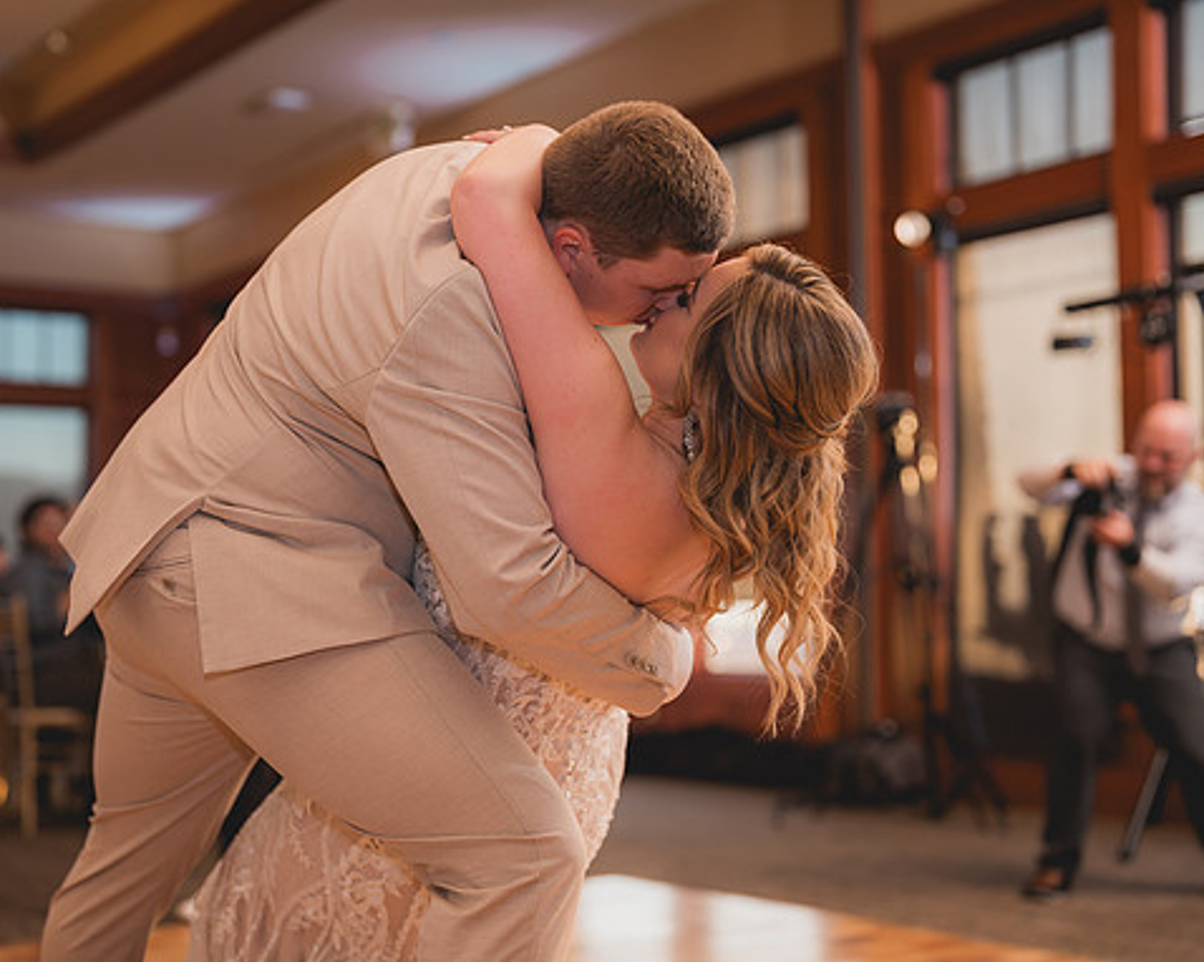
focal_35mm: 57
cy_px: 480
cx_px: 511
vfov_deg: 26.7
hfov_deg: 33.0
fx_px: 2030
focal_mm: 50
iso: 125
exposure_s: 1/250
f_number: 1.8
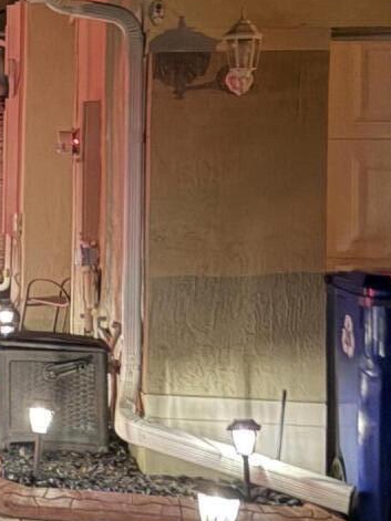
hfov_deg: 12.4
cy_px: 187
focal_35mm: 102
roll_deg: -0.8
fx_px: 1537
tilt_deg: +1.2
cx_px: -436
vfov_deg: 19.2
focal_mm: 6.76
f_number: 1.78
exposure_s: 1/5
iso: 2000
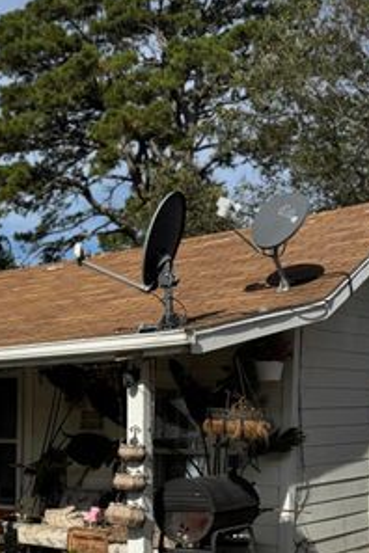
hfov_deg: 23.2
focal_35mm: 56
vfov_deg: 34.3
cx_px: -4
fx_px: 861
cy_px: 463
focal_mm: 6.76
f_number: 1.78
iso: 80
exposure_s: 1/7092
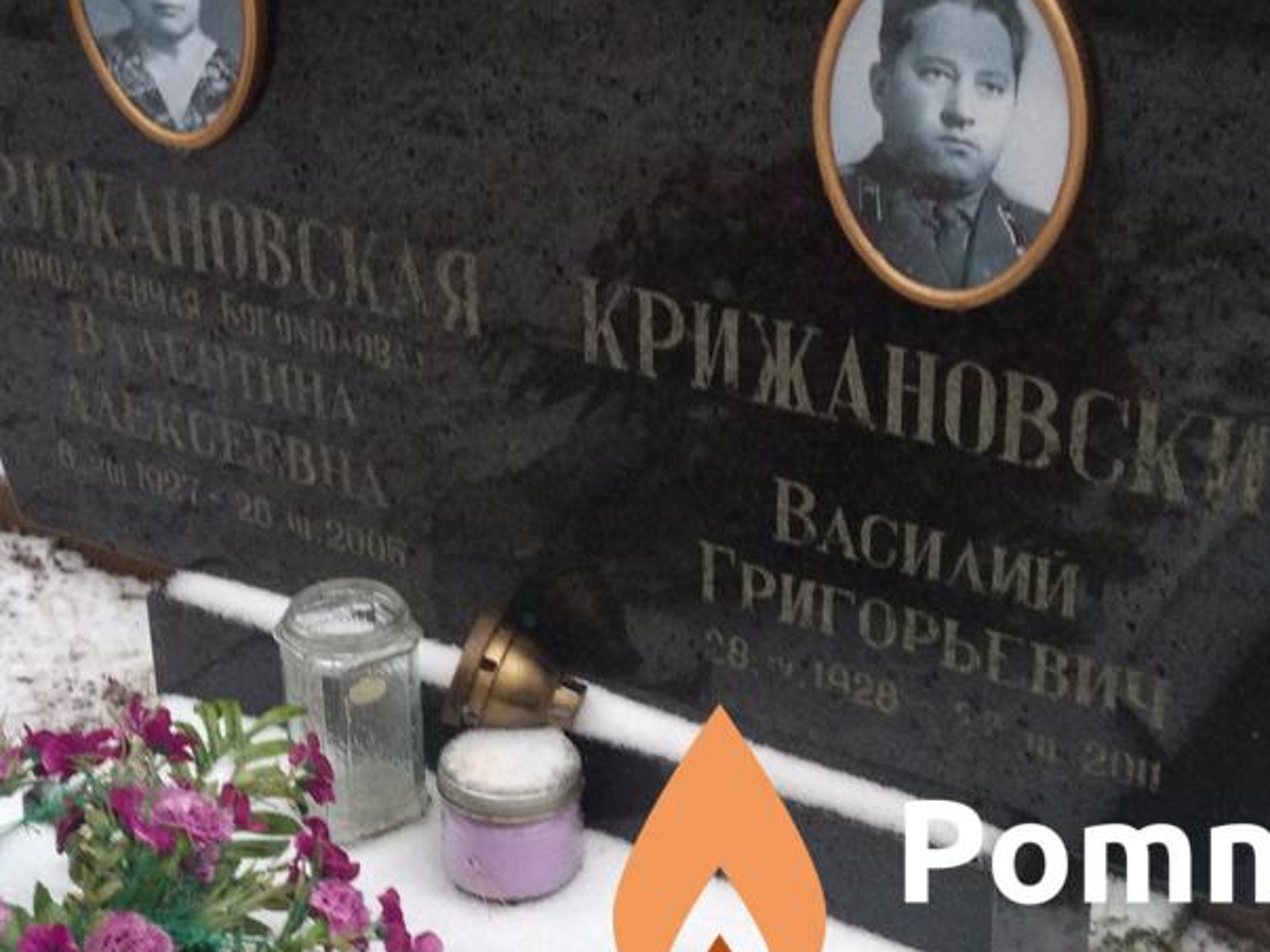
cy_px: 411
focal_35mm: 69
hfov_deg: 28.2
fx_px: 2531
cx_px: 623
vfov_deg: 21.3
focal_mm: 5.99
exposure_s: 1/40
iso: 800
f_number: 2.6
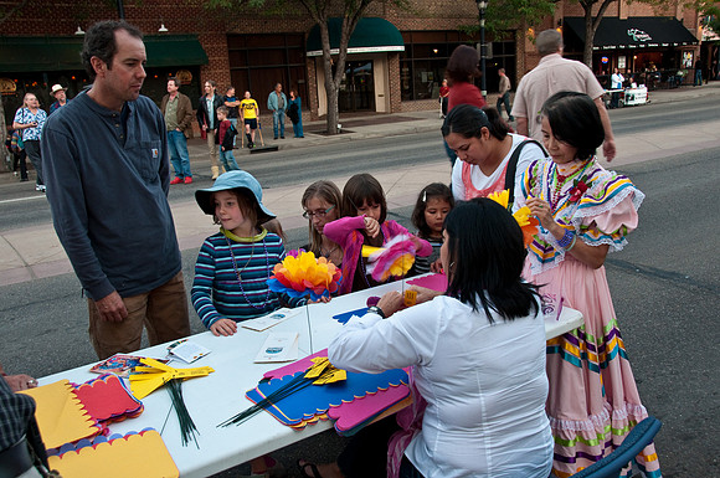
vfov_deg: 39.9
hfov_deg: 57.3
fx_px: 659
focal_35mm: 33
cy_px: 239
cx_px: 360
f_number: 6.3
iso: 500
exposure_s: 1/25
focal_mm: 22
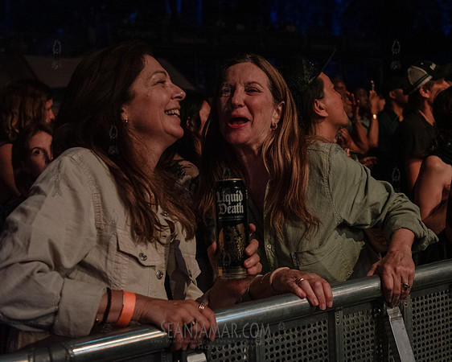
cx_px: 286
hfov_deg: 35.6
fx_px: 699
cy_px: 171
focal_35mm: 52
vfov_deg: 29.0
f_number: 3.5
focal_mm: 44
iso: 6400
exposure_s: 1/500
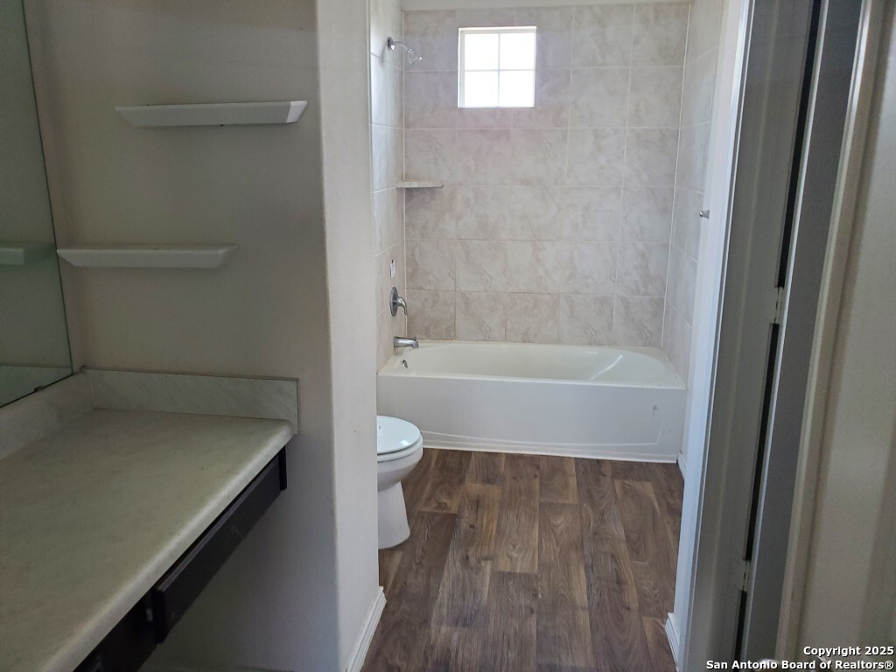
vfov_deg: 53.1
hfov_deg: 67.3
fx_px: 673
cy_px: 336
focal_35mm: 26
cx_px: 448
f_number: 2.4
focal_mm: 4.3
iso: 200
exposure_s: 1/40
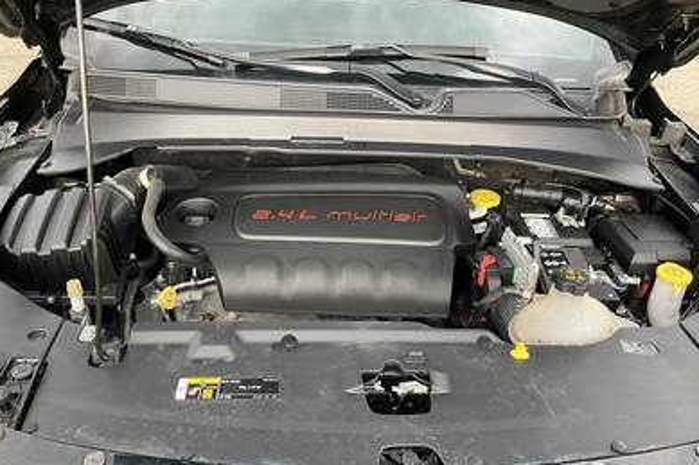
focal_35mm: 31
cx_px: 341
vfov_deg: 42.3
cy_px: 235
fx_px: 602
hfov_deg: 60.3
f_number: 1.8
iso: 80
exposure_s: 1/60
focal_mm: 3
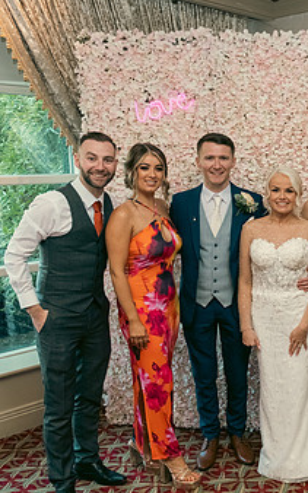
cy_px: 265
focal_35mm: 42
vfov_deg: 47.2
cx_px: 353
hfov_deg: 27.5
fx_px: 565
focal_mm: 24
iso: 800
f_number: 3.5
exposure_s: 1/160
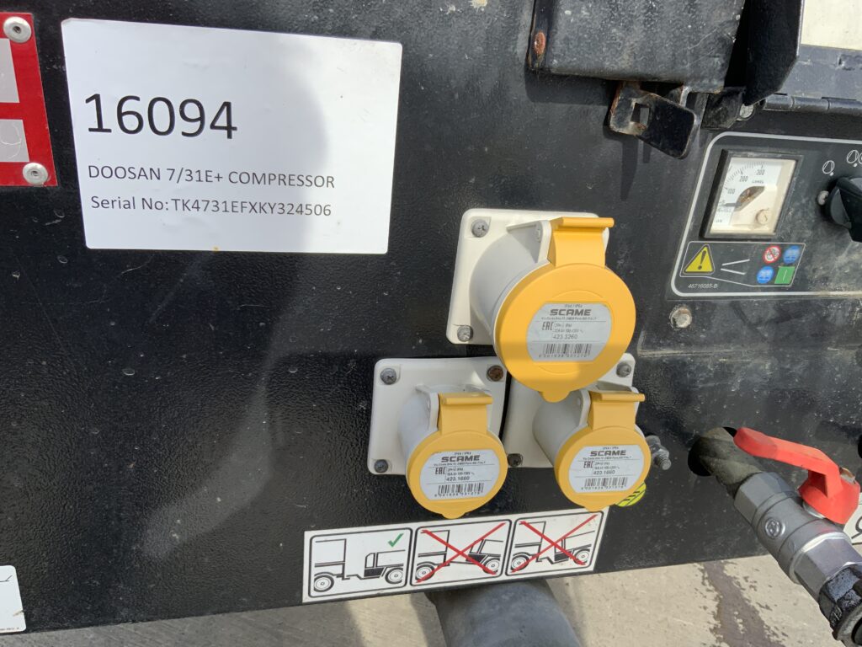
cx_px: 431
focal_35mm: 29
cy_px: 324
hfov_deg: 61.7
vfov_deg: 48.2
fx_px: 722
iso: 16
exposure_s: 1/666
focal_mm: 3
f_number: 1.8
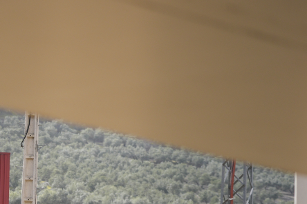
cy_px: 263
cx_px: -89
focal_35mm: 219
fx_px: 1867
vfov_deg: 6.2
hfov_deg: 9.2
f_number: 2.8
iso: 250
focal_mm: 81
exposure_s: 1/2000
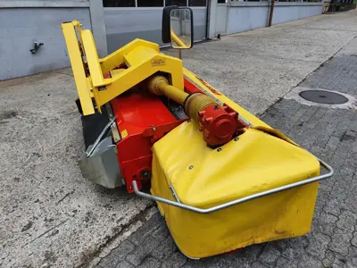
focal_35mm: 26
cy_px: 134
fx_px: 268
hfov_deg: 67.3
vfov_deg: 53.1
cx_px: 178
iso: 50
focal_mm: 4.32
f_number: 2.4
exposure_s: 1/399
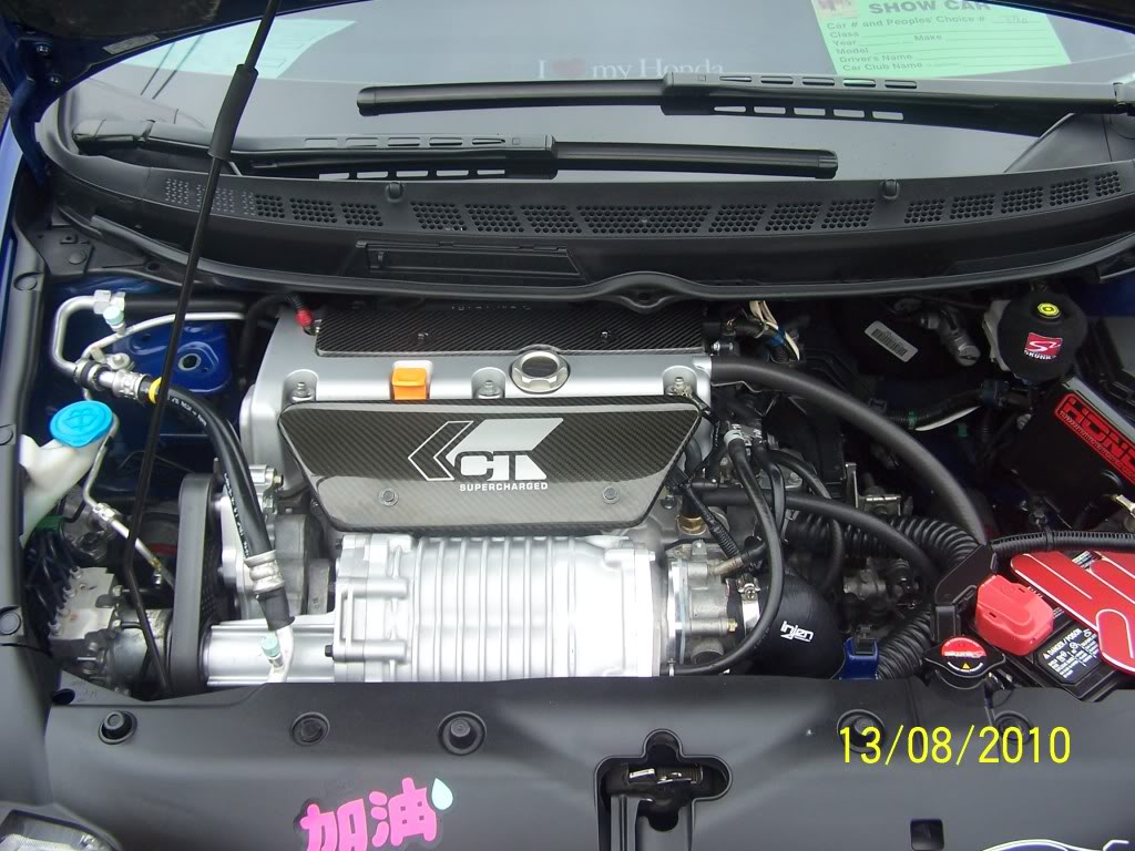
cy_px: 426
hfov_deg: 49.0
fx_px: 1246
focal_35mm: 38
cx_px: 568
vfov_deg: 37.7
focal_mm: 6.3
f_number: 2.8
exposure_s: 1/125
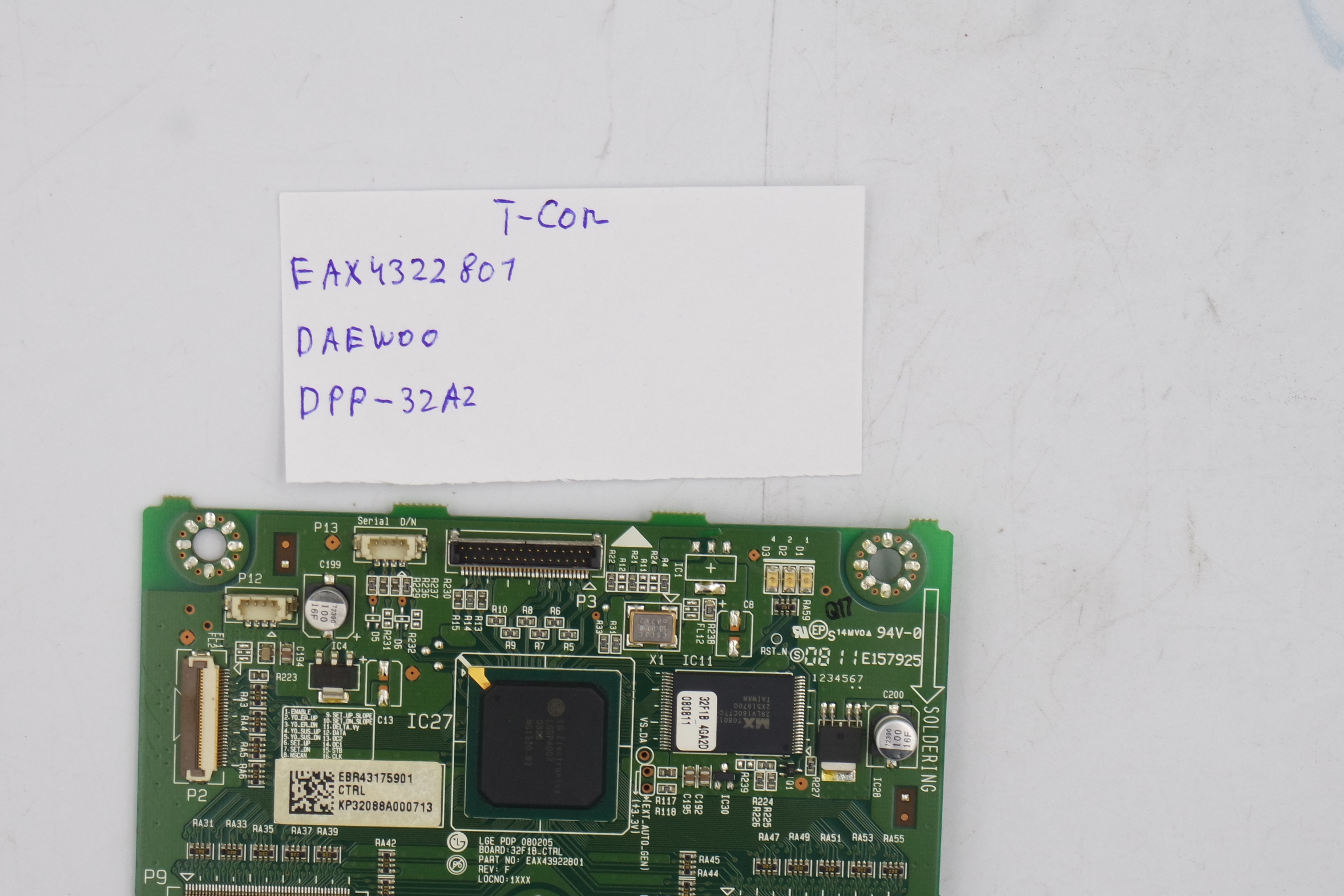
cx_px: 587
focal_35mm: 91
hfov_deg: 22.4
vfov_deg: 15.0
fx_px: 3397
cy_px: 558
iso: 200
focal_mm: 27
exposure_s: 1/125
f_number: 5.6
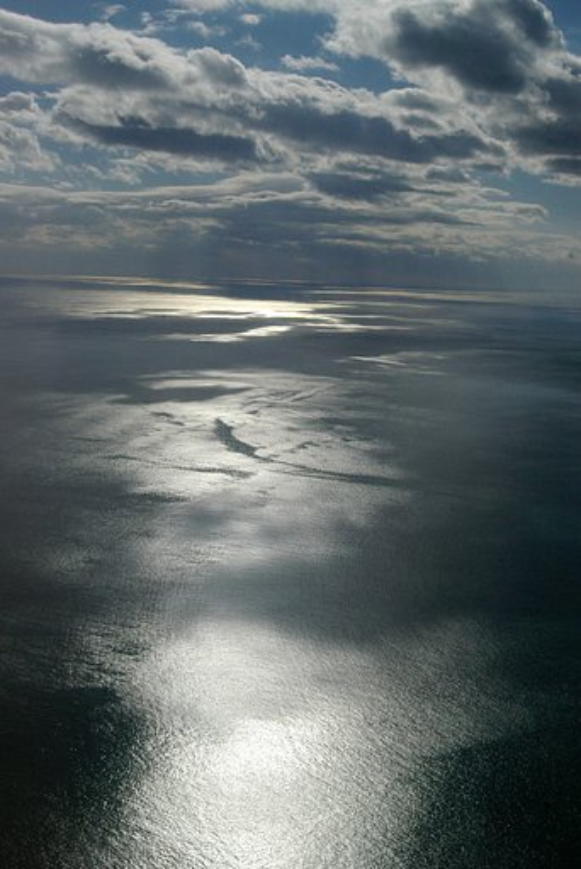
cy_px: 434
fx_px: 1015
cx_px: 290
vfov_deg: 46.4
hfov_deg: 31.9
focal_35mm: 42
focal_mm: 28
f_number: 16
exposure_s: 1/4000
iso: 800
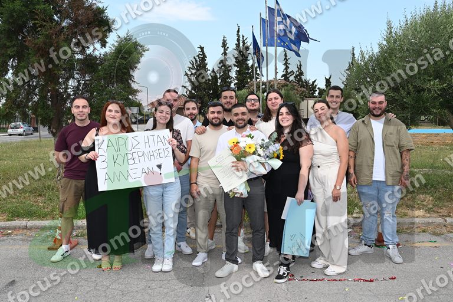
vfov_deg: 40.5
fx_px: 409
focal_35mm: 32
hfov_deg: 58.0
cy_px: 151
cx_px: 226
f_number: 13
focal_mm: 32.5
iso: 320
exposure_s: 1/200
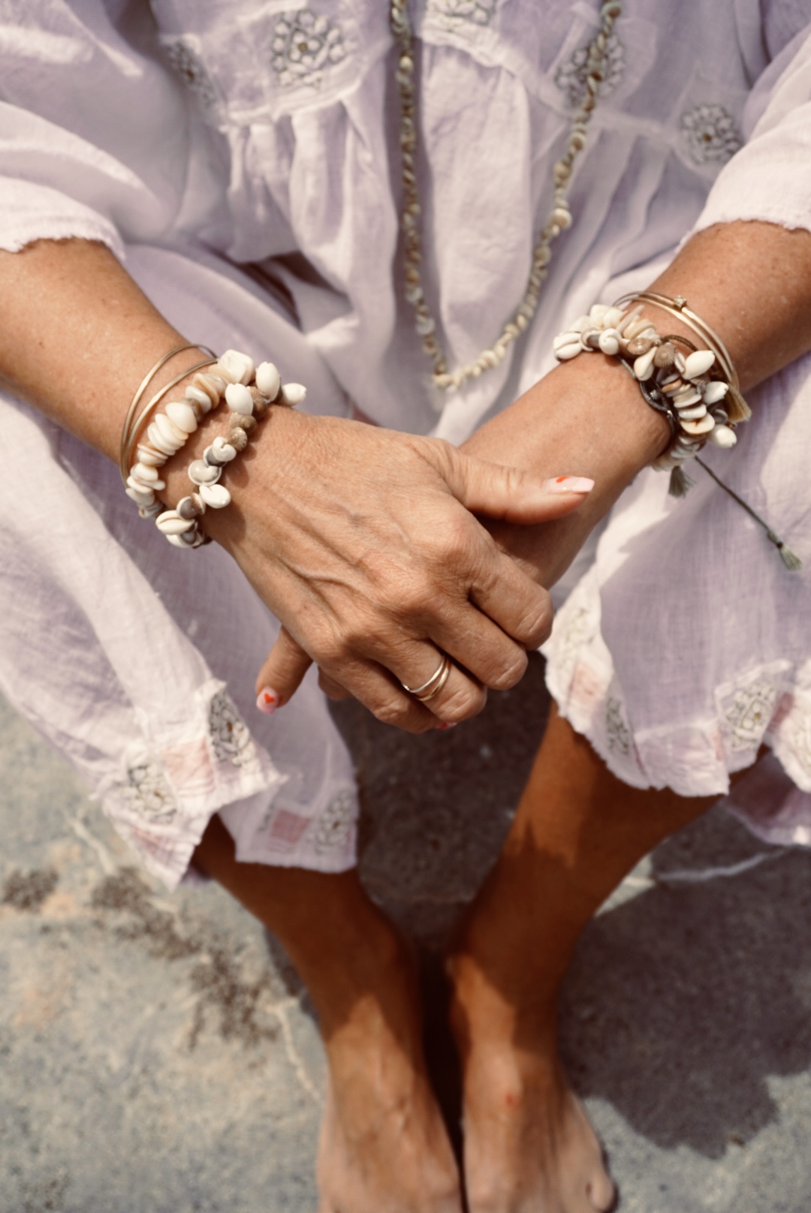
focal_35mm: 40
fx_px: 1366
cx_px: 406
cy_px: 606
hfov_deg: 33.1
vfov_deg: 47.9
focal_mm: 27
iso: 100
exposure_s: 1/1250
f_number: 5.6
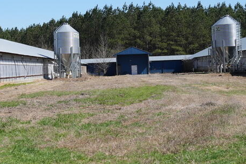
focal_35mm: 112
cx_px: 64
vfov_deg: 12.2
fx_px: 765
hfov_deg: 18.2
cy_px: 50
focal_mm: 47
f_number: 4.5
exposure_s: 1/1600
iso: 200
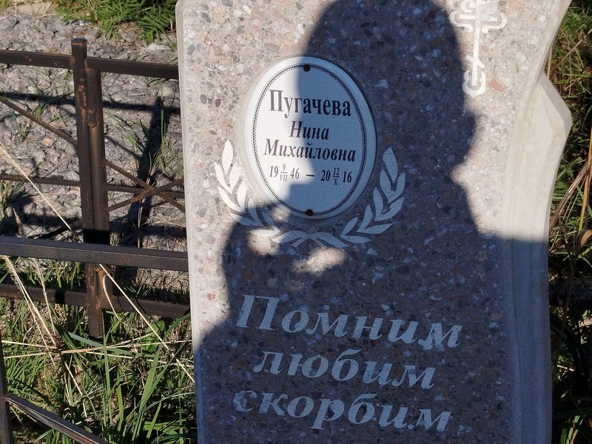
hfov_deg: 61.7
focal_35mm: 29
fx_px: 496
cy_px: 222
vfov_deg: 48.2
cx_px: 296
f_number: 1.7
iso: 50
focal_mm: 5.31
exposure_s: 1/1238
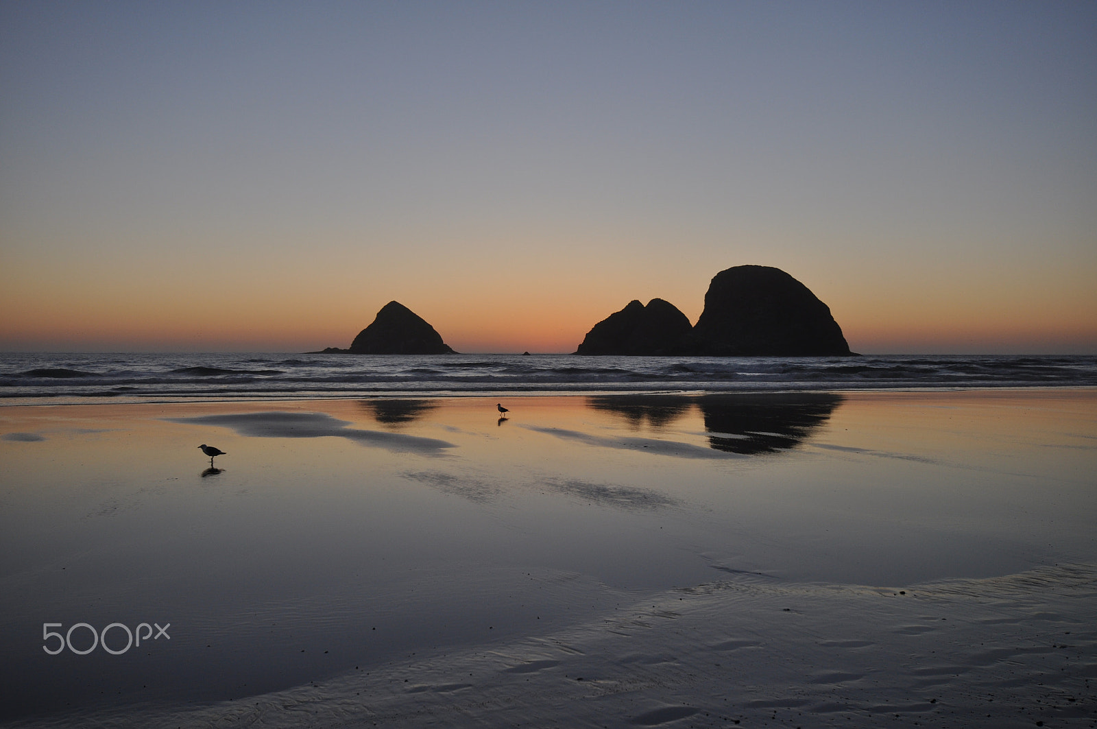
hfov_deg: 53.2
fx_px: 1096
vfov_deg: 36.8
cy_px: 364
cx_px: 548
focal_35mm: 36
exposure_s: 1/160
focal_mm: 24
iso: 200
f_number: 6.3
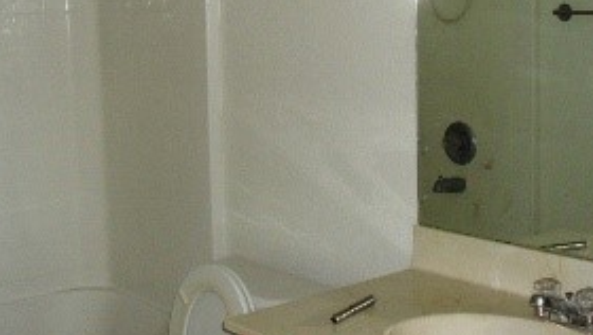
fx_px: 960
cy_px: 42
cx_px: 354
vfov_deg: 19.5
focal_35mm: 61
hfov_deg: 34.2
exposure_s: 1/45
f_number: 3.2
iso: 200
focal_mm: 6.3
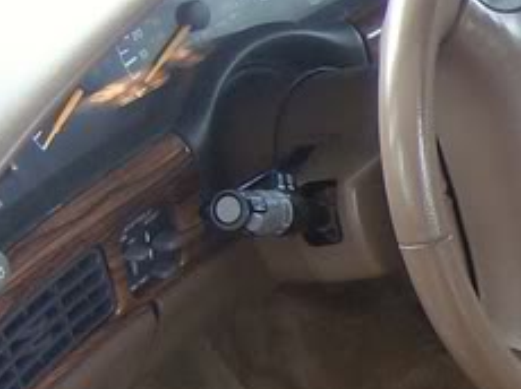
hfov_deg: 14.6
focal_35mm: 125
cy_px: 337
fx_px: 1879
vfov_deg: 11.8
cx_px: 815
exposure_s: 1/64
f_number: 2.8
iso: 178
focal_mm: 6
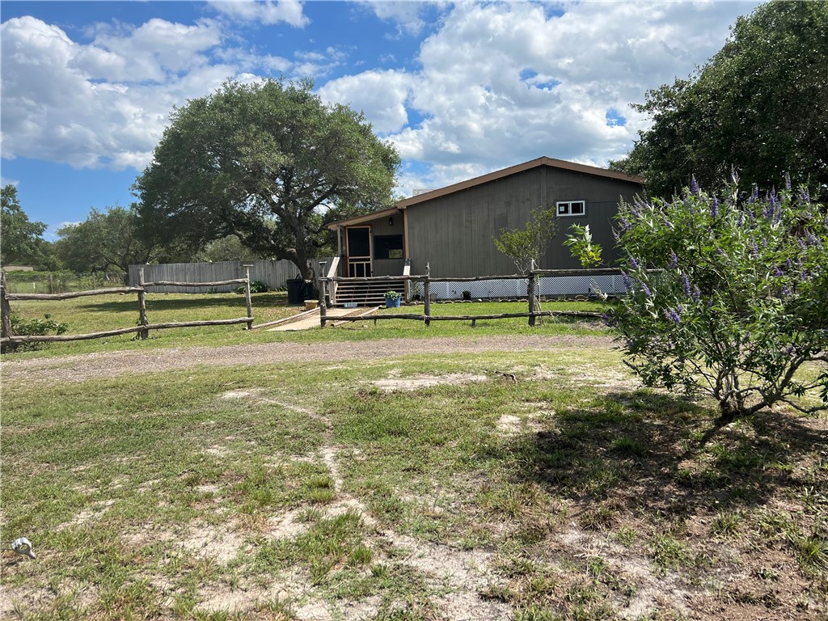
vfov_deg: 53.1
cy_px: 310
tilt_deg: -4.2
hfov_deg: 67.3
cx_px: 414
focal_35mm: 26
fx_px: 622
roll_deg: +2.7
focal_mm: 5.7
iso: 50
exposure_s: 1/3968
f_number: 1.5
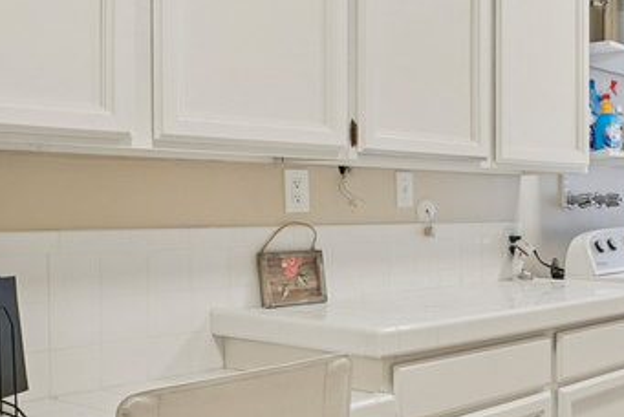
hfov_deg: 36.3
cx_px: 644
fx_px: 833
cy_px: 209
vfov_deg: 28.1
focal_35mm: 48
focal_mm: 16
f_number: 8
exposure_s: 1/15
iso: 400
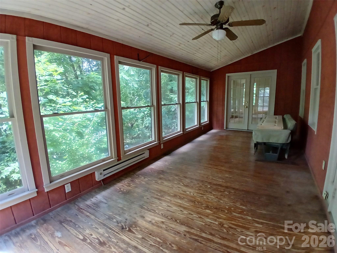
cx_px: 168
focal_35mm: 17
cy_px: 126
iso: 125
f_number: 2.2
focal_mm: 1.4
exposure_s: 1/30
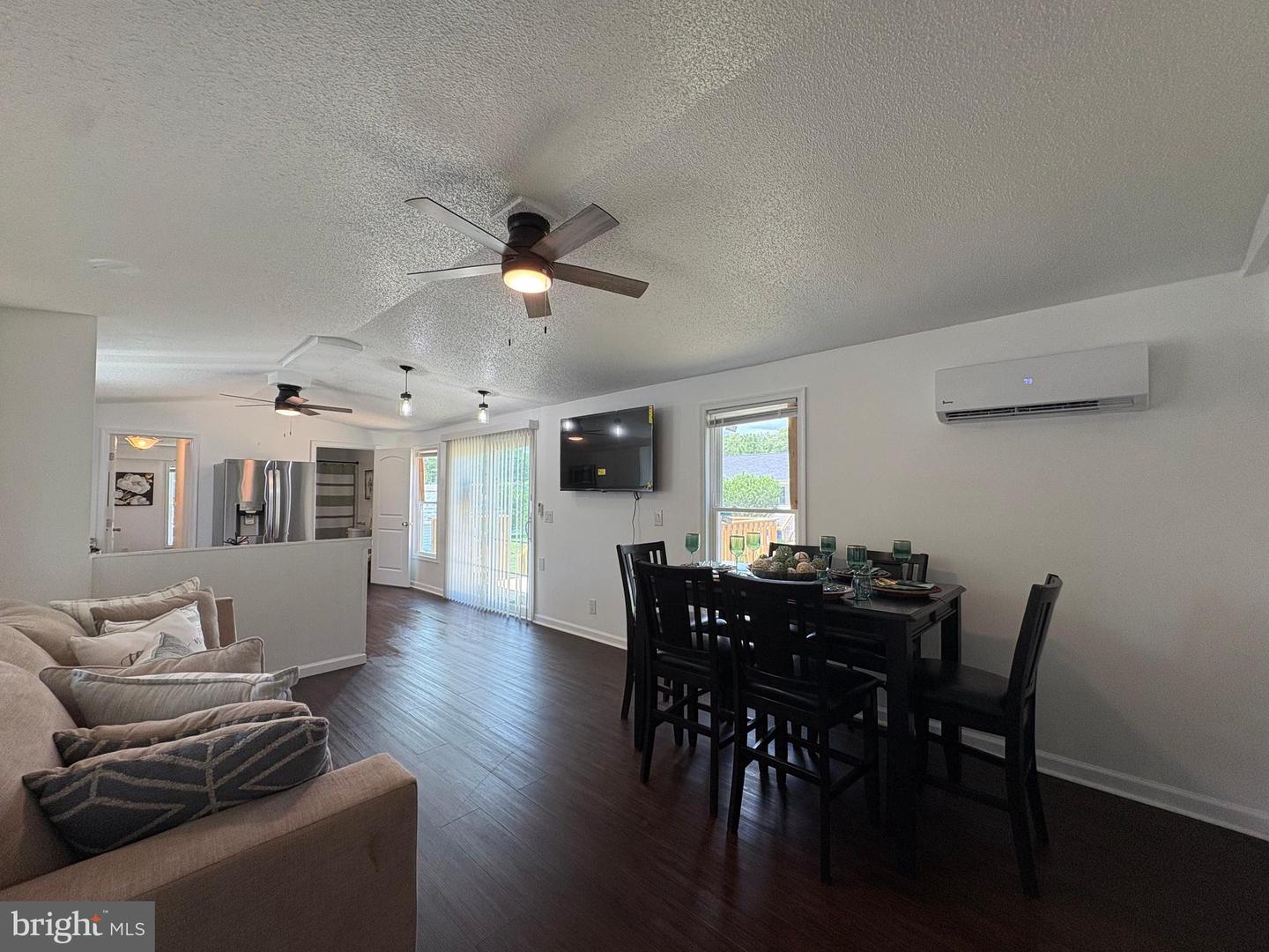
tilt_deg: +1.7
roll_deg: +0.2
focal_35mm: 14
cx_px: 634
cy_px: 476
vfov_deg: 85.7
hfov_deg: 102.1
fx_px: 513
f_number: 2.2
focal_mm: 2.22
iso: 64
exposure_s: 1/120
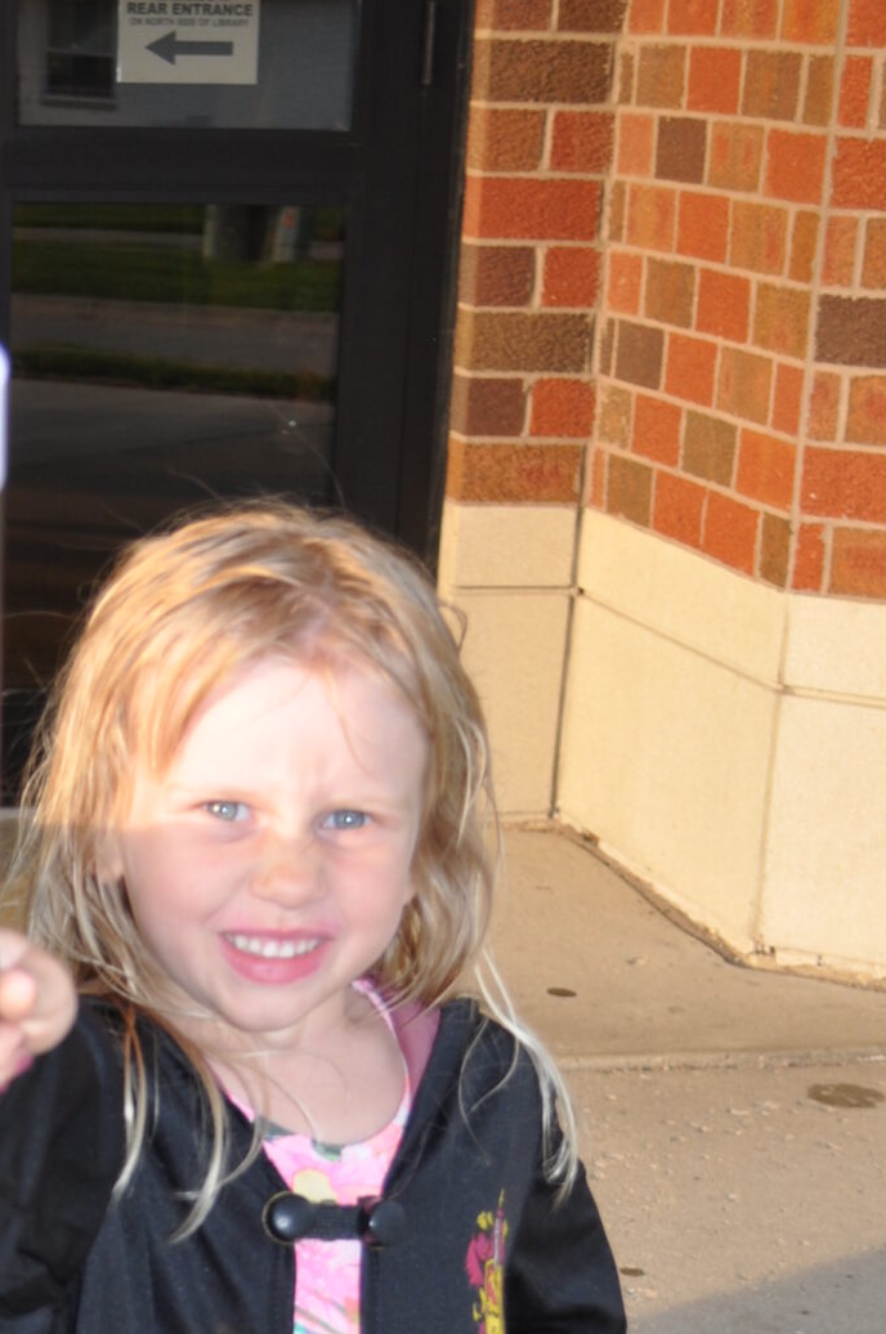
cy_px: 1284
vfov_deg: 22.2
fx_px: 3294
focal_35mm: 89
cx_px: -46
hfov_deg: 15.0
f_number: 4
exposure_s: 1/200
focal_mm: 24
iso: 200
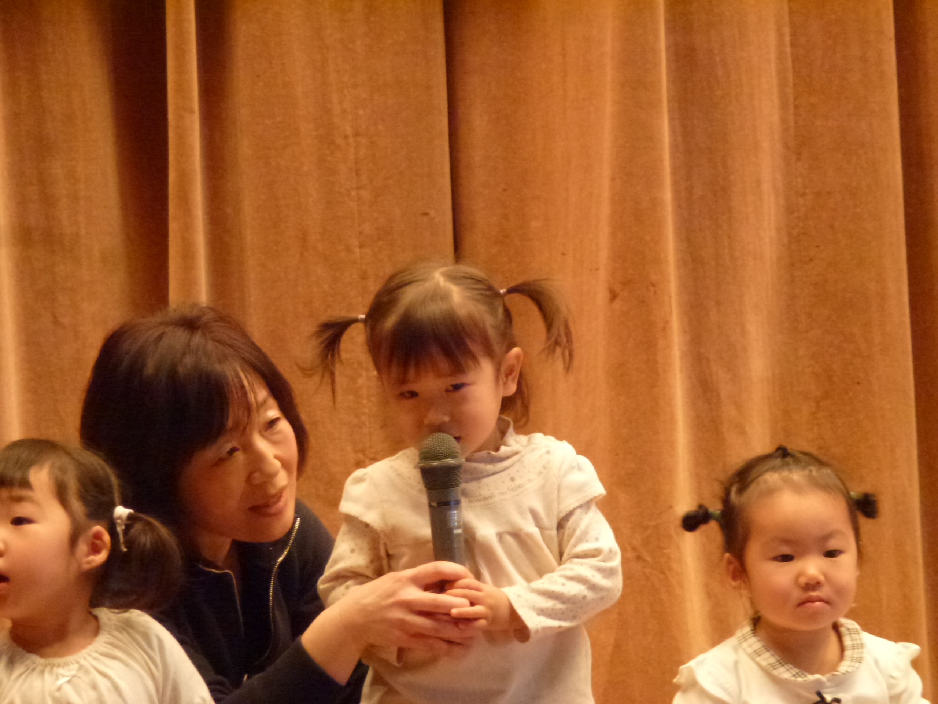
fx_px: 7723
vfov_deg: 5.2
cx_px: 469
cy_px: 352
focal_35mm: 285
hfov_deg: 7.0
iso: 800
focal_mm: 51
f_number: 5.7
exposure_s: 1/25
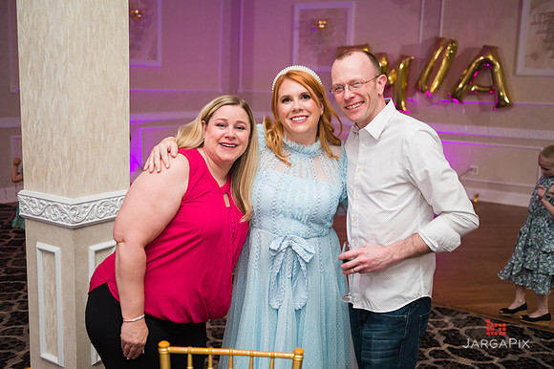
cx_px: 277
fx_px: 584
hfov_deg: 50.7
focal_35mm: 38
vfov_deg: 35.0
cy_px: 184
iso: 1250
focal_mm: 38
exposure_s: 1/200
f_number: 3.2
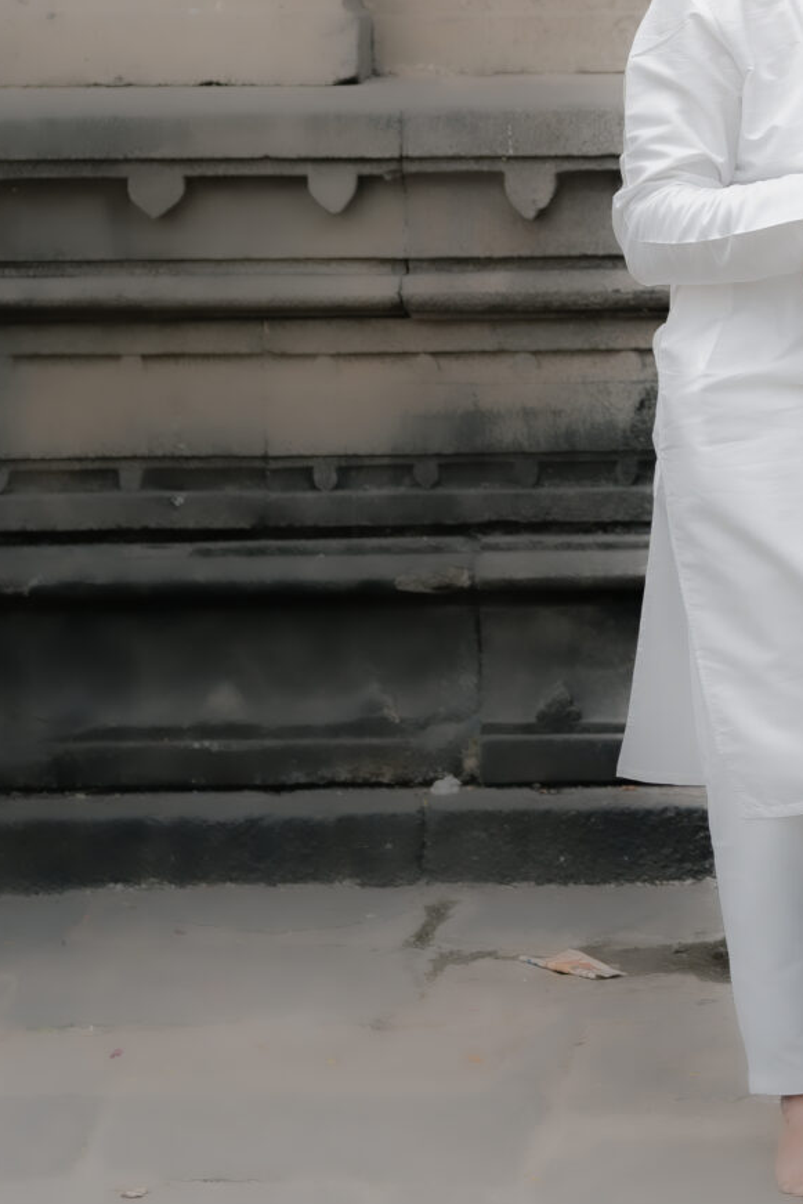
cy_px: -58
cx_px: 1073
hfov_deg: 9.2
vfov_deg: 13.7
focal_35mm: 147
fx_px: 4916
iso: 200
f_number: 2.2
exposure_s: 1/1000
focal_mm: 50
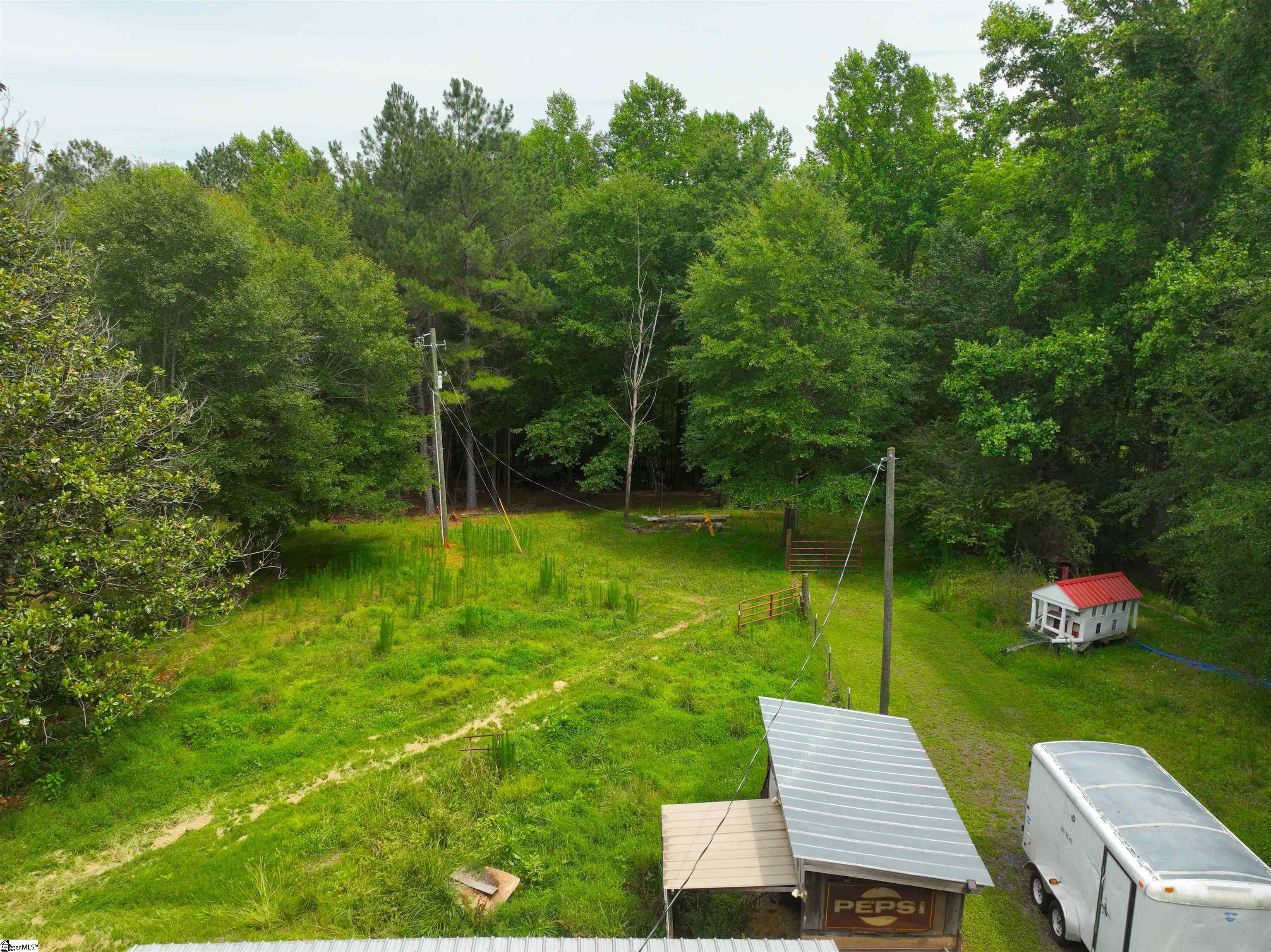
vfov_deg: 56.8
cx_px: 636
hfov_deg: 71.6
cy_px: 476
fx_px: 881
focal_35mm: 24
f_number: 2.8
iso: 120
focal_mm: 12.29
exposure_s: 1/200
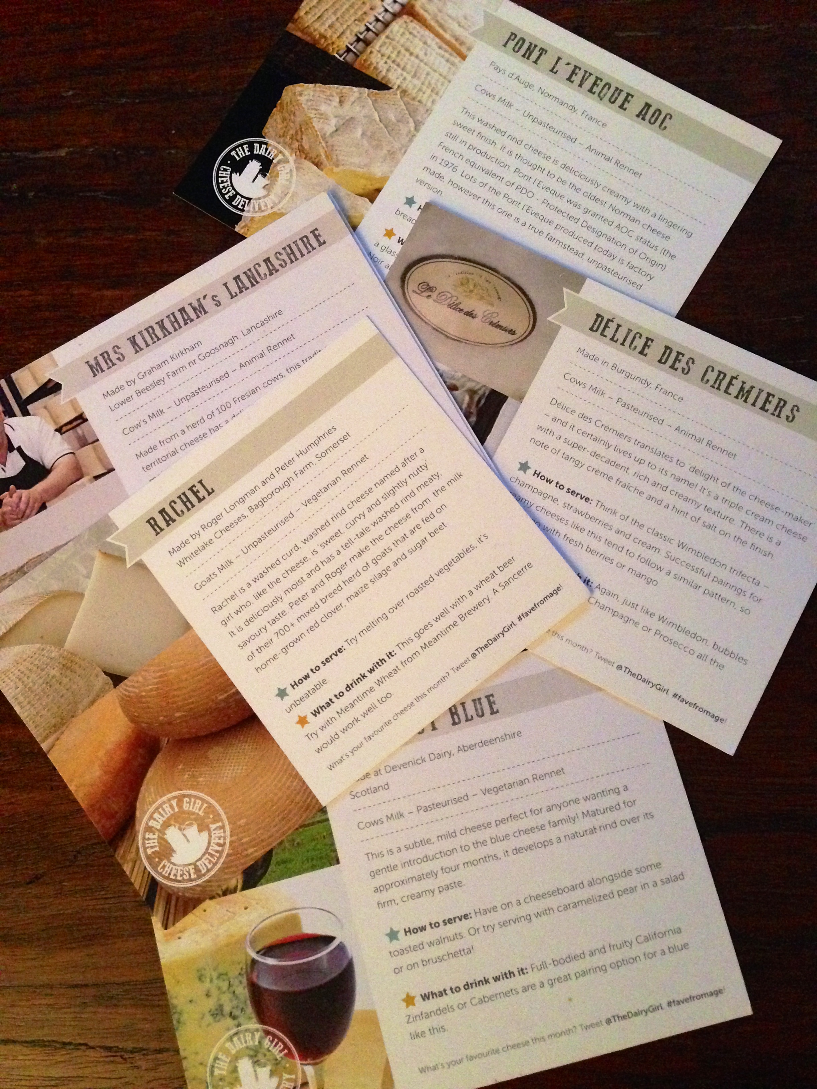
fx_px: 1038
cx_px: 408
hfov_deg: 42.9
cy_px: 544
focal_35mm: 33
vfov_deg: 55.4
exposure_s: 1/15
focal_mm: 4.12
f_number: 2.4
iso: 640
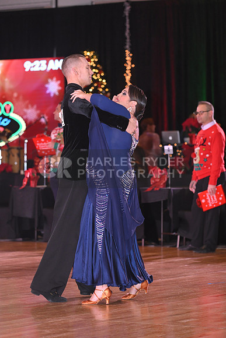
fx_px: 1364
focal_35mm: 145
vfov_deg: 14.2
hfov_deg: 9.5
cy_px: 169
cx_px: 113
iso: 2000
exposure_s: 1/200
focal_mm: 145
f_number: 4.5
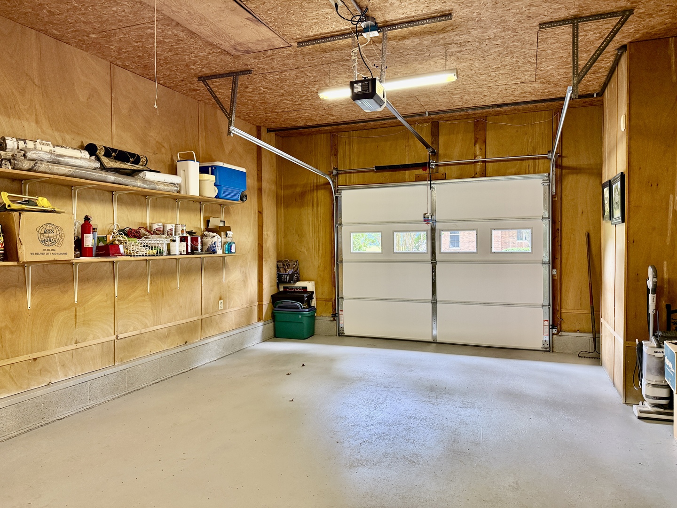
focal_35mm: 24
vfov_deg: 56.8
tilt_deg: -1.1
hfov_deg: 71.6
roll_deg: +0.7
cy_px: 254
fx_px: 469
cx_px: 338
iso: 200
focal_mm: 6.76
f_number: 1.78
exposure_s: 1/60
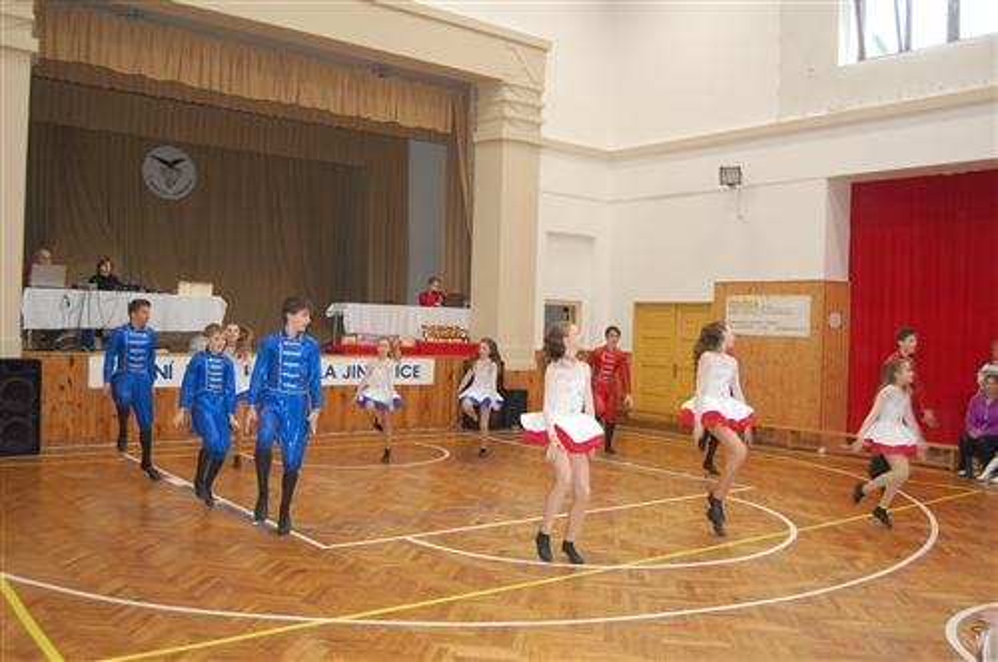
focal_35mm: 33
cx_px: 499
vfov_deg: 39.9
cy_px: 331
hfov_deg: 57.3
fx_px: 914
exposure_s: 1/60
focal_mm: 22
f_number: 3.8
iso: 640
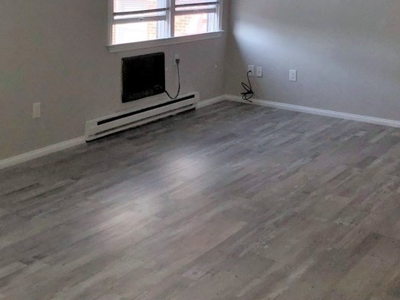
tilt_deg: -7.7
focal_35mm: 55
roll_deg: -1.6
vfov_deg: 26.2
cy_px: 67
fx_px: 636
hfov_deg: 34.8
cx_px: 153
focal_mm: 3.99
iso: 20
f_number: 1.8
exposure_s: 1/379
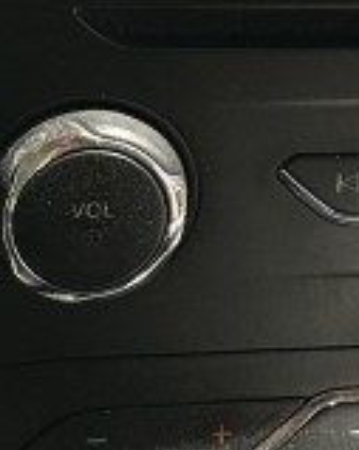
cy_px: -320
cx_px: 495
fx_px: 2513
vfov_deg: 9.8
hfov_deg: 8.0
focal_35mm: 189
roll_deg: -7.8
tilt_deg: -24.2
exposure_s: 1/1157
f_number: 1.78
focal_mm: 6.86
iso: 80
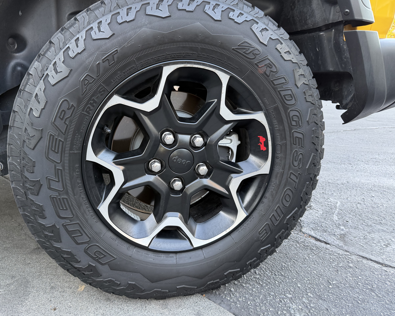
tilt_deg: -15.1
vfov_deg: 51.5
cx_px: 164
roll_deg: +0.1
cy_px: 159
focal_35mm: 28
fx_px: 327
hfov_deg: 61.8
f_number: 1.78
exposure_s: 1/77
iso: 200
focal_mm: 6.76
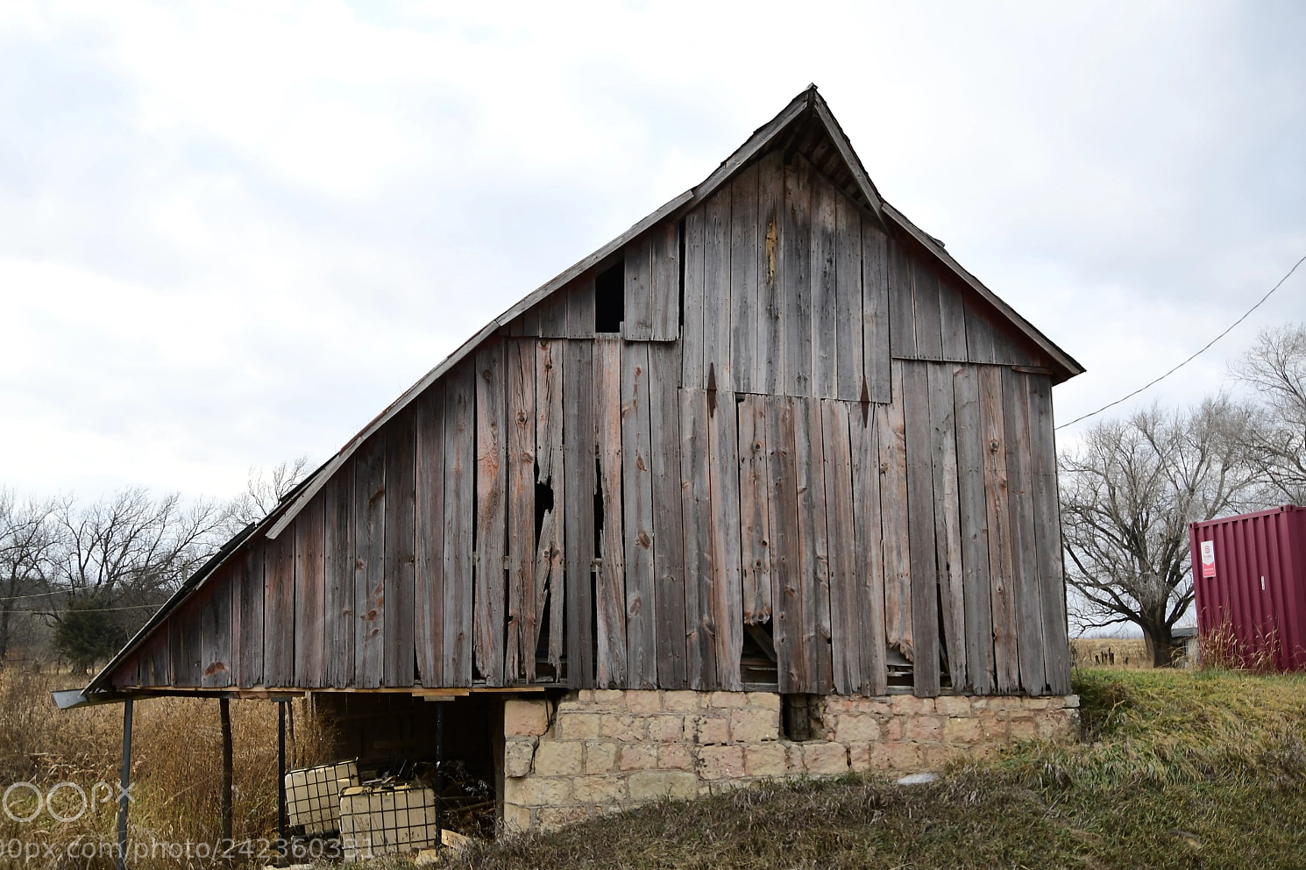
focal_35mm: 29
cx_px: 619
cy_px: 450
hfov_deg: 63.6
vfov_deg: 44.9
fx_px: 1052
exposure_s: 1/500
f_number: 3.5
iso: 200
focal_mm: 18
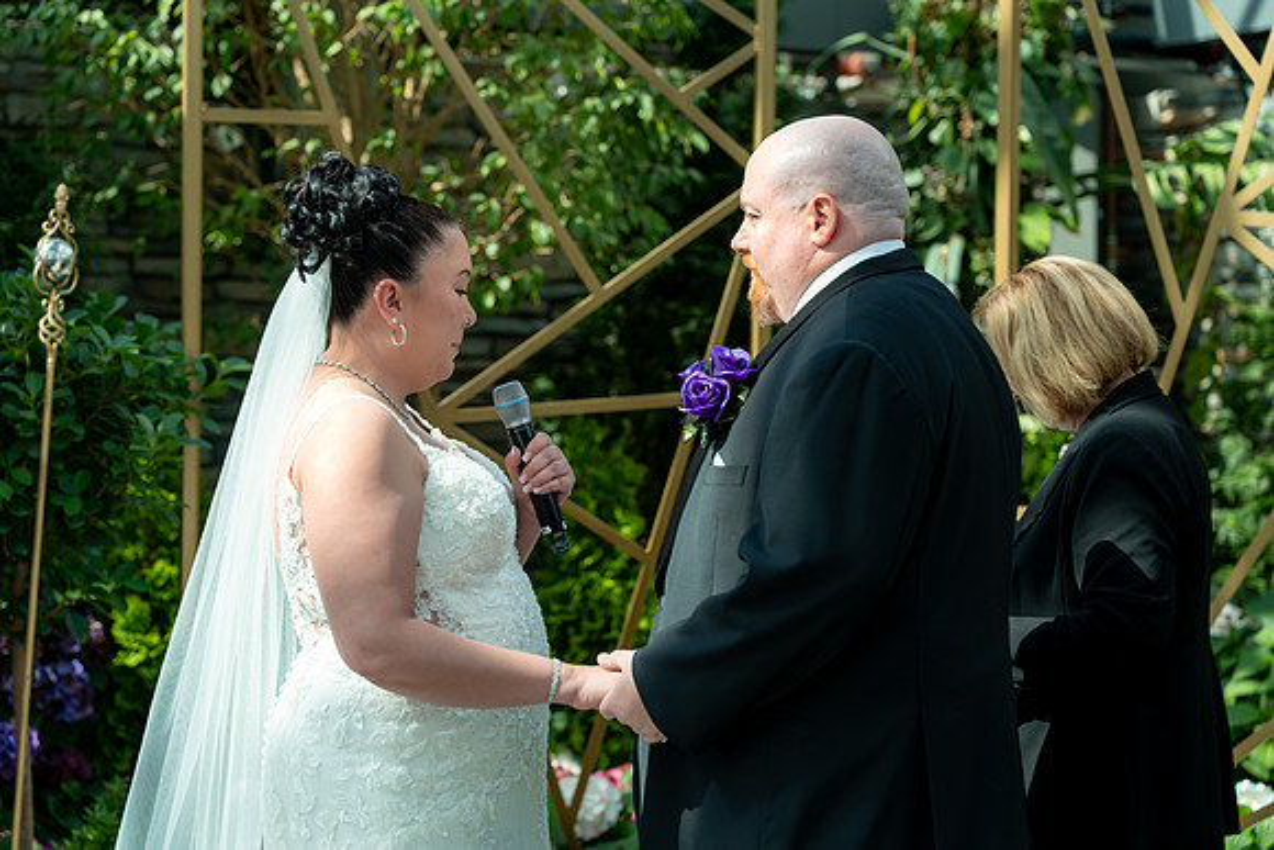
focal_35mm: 70
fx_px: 2478
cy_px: 425
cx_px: 637
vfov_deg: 19.5
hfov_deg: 28.8
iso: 125
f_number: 2.8
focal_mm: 70
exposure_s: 1/500
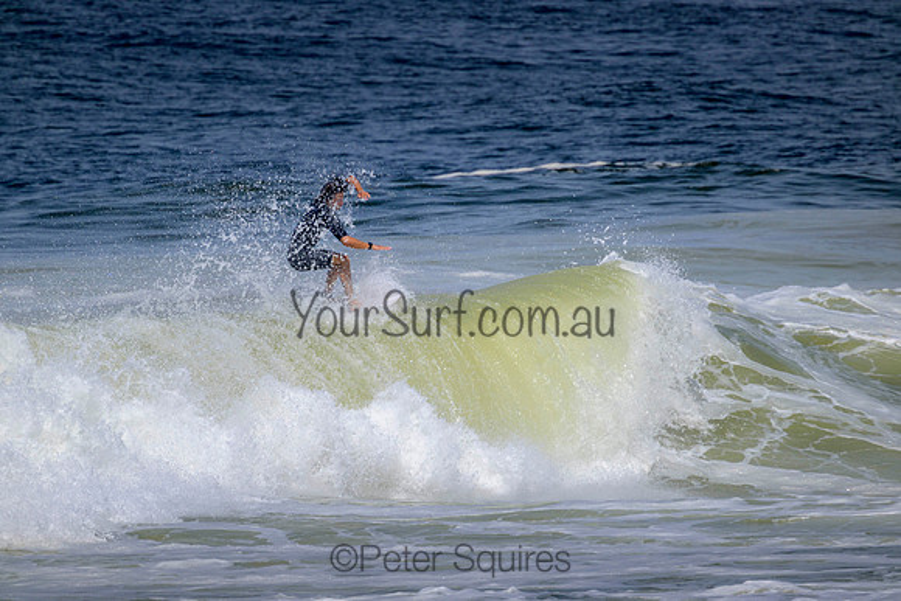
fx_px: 20026
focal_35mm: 800
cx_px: 450
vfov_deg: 1.7
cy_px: 300
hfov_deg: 2.6
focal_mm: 800
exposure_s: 1/2000
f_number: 11
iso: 400
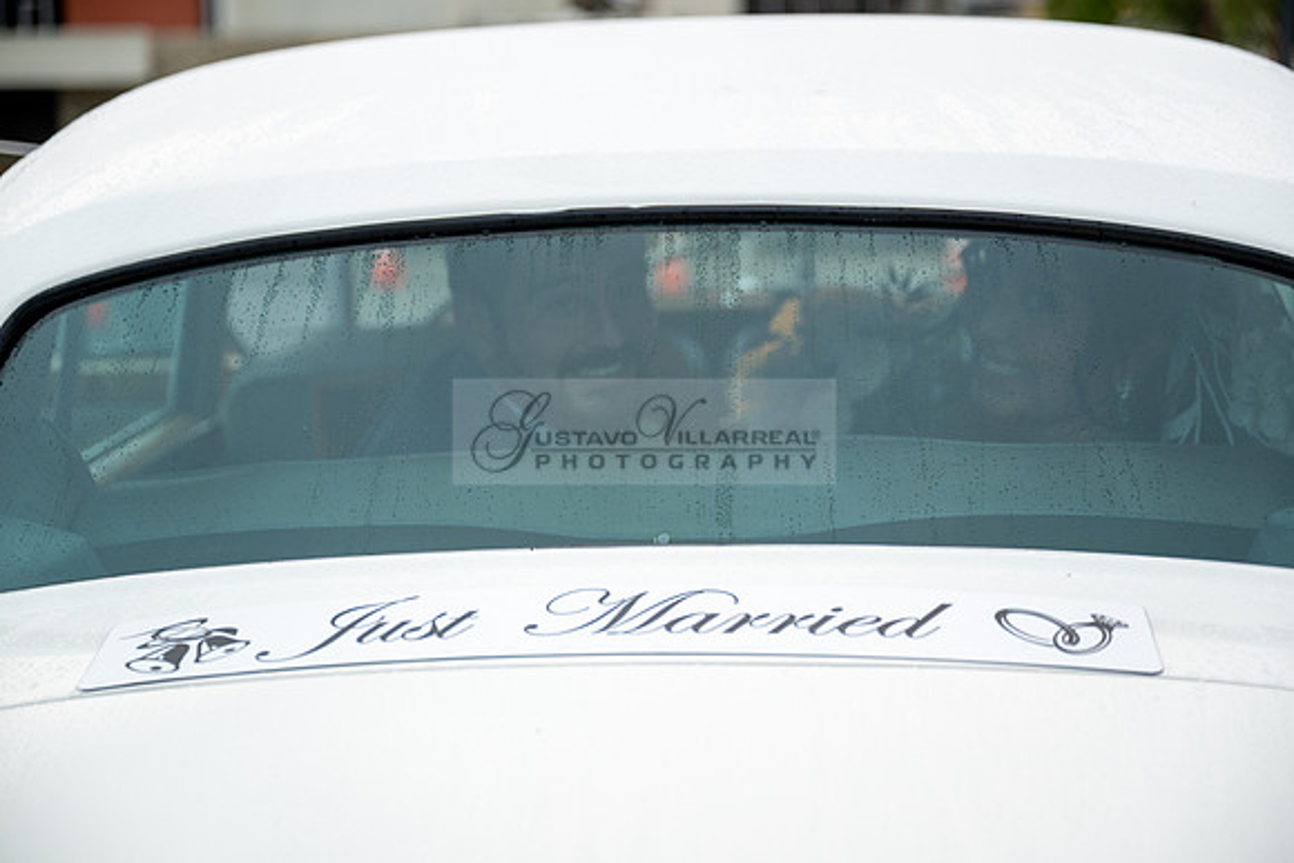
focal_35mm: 61
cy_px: 432
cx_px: 647
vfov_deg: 22.3
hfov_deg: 32.9
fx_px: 2193
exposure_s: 1/160
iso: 500
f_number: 2.8
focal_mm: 61
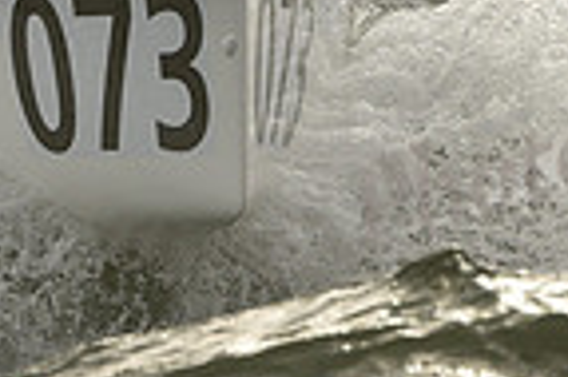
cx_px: 151
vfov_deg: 0.8
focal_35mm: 1626
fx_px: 25625
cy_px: -10
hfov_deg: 1.3
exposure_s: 1/1250
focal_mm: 400
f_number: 8
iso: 320
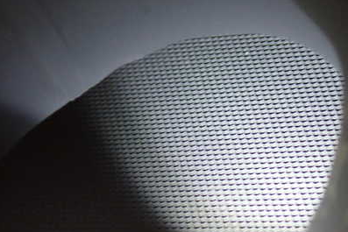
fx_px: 1518
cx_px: 204
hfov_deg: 13.1
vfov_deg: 8.7
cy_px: 167
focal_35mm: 157
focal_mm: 18
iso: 1000
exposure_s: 1/25
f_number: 4.9
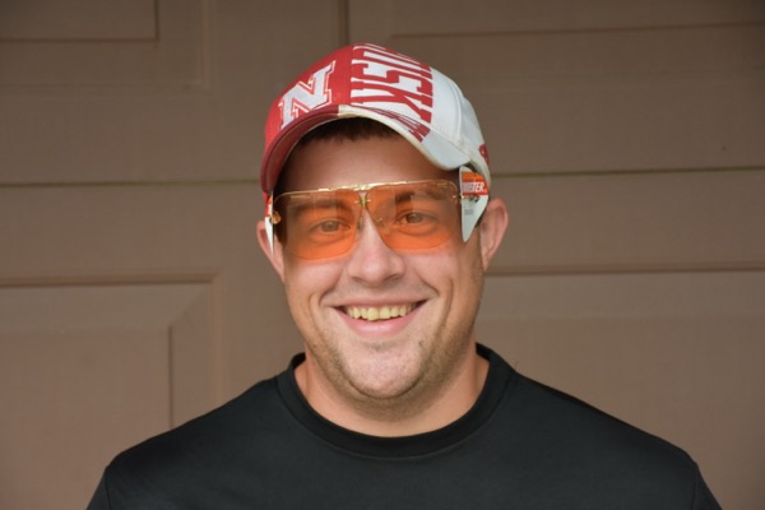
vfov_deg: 12.2
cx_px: 382
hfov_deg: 18.2
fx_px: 2390
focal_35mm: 112
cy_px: 255
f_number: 5.6
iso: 800
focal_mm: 75
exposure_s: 1/125
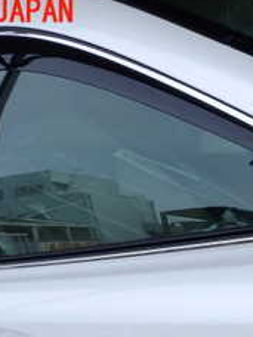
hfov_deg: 18.2
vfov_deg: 23.8
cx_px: 249
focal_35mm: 79
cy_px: 327
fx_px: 770
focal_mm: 5.4
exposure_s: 1/800
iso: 100
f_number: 3.2
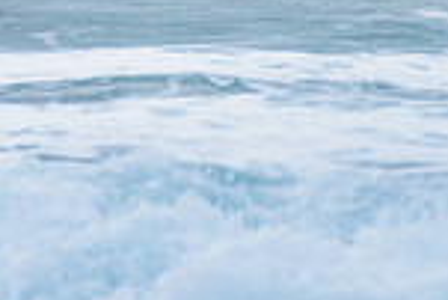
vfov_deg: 0.6
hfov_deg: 0.9
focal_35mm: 2348
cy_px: -321
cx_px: -281
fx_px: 29247
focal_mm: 500
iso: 1800
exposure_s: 1/2000
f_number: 5.6
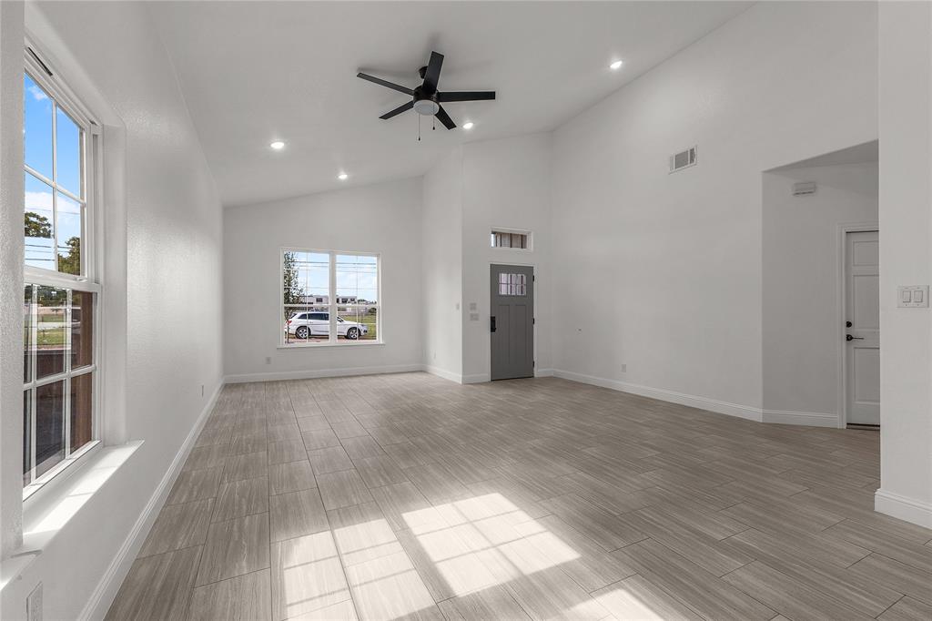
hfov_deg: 100.4
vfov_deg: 77.3
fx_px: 388
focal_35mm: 15
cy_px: 310
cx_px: 466
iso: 200
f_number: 10
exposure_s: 1/13
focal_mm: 10
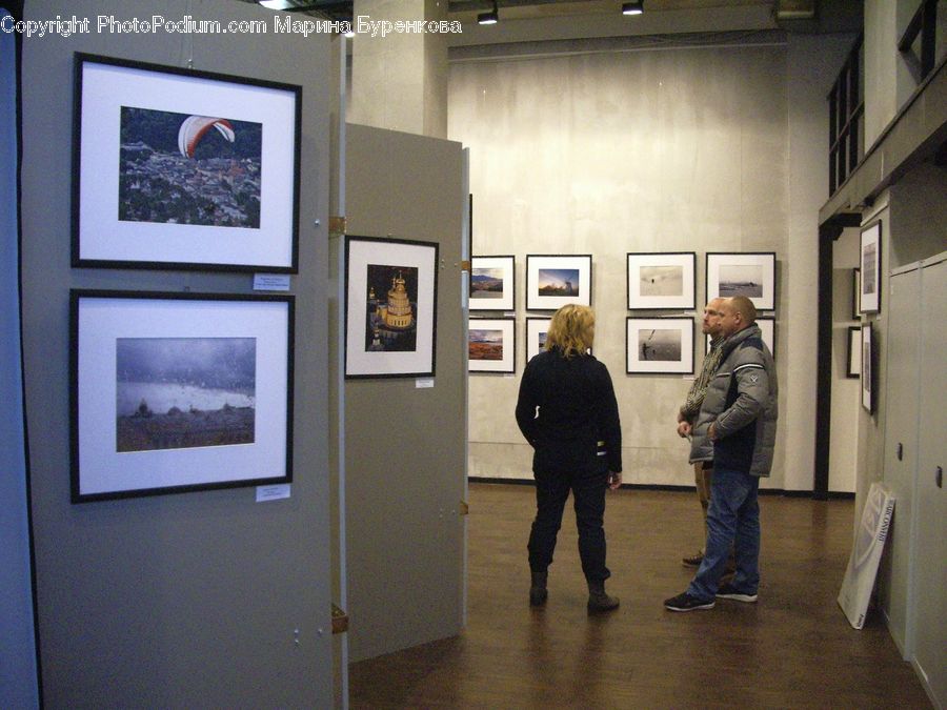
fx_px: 958
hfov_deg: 52.6
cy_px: 355
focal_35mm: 35
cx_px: 474
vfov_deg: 40.7
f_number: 2.6
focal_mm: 5.8
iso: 320
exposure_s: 1/40
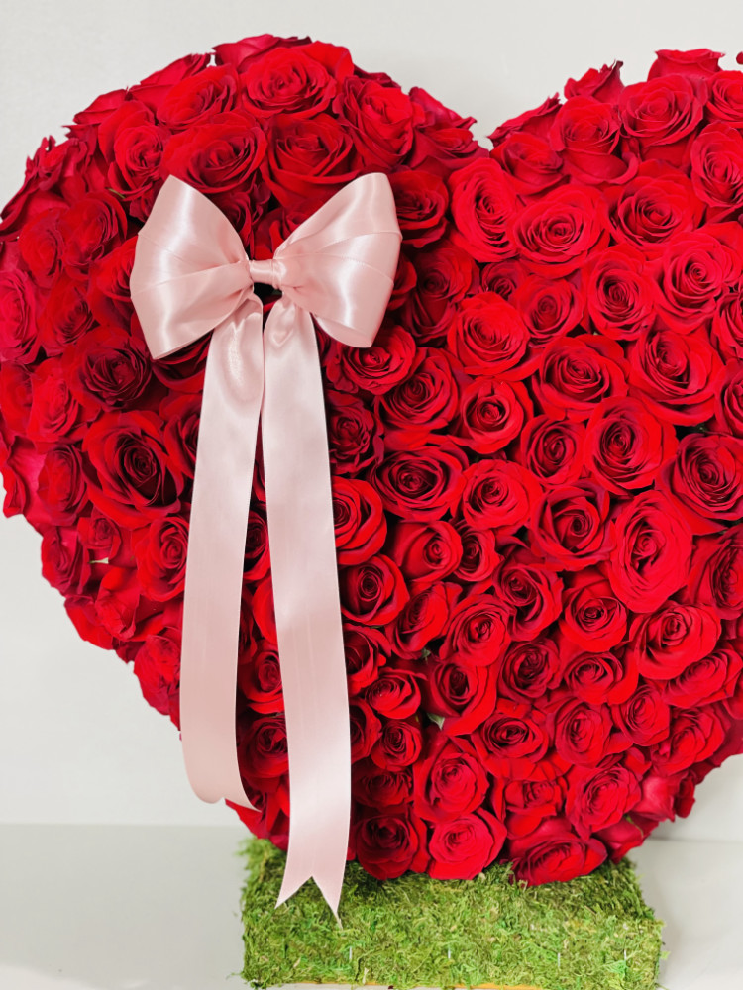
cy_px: 495
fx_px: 1832
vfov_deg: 30.3
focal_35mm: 64
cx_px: 372
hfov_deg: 22.9
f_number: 2.2
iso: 125
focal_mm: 7.5
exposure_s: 1/40
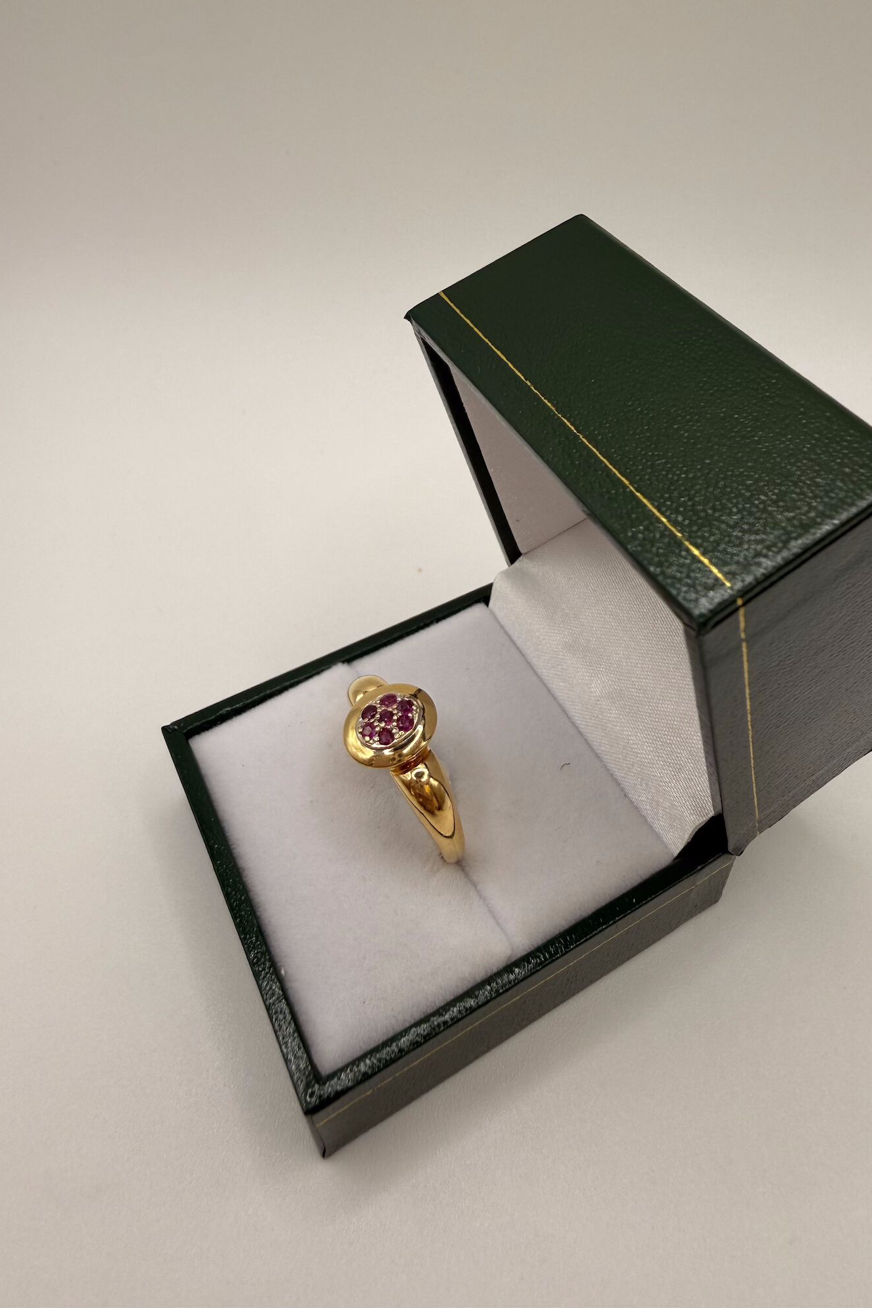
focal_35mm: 25
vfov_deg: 71.5
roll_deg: +0.0
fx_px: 908
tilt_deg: -42.3
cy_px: 654
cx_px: 472
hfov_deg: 51.2
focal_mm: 2.22
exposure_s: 1/192
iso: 40
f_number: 2.2
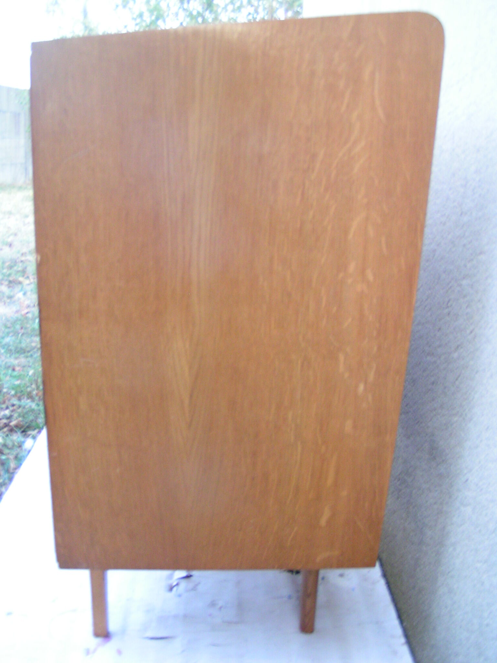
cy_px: 332
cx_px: 248
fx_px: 727
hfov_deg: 37.7
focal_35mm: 38
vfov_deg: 49.0
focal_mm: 5.8
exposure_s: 1/25
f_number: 2.8
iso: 200
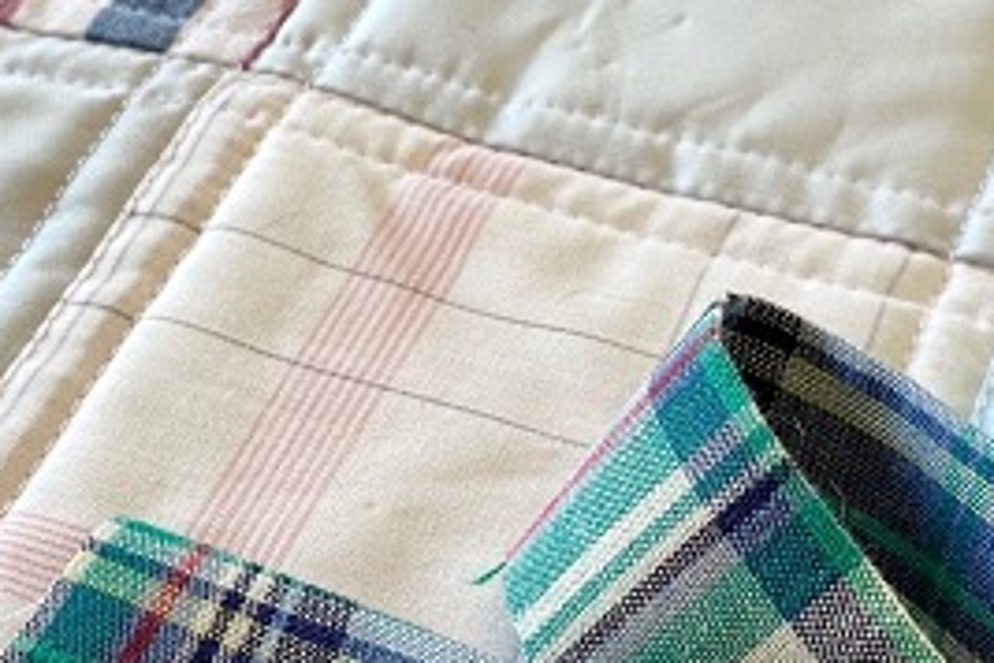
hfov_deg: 25.0
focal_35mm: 81
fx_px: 2236
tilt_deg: -46.6
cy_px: 341
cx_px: 583
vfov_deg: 16.9
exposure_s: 1/60
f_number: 1.8
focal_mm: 4.25
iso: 100
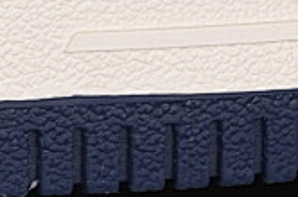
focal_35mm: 489
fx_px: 4040
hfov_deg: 4.2
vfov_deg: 2.8
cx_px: -357
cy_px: -396
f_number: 7.1
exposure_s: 1/80
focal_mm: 50
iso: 160
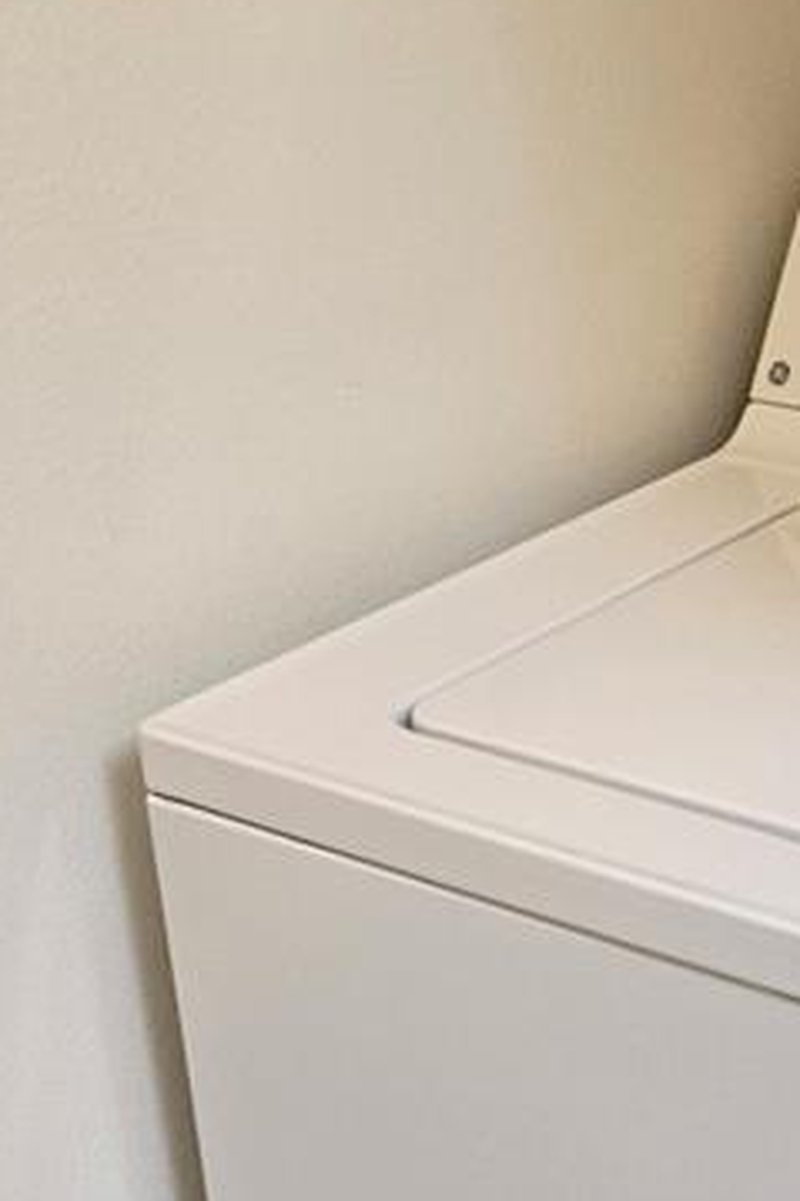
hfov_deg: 16.3
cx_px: 984
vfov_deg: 25.3
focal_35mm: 80
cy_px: 783
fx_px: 2669
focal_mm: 5.4
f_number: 1.8
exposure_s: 1/120
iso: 250
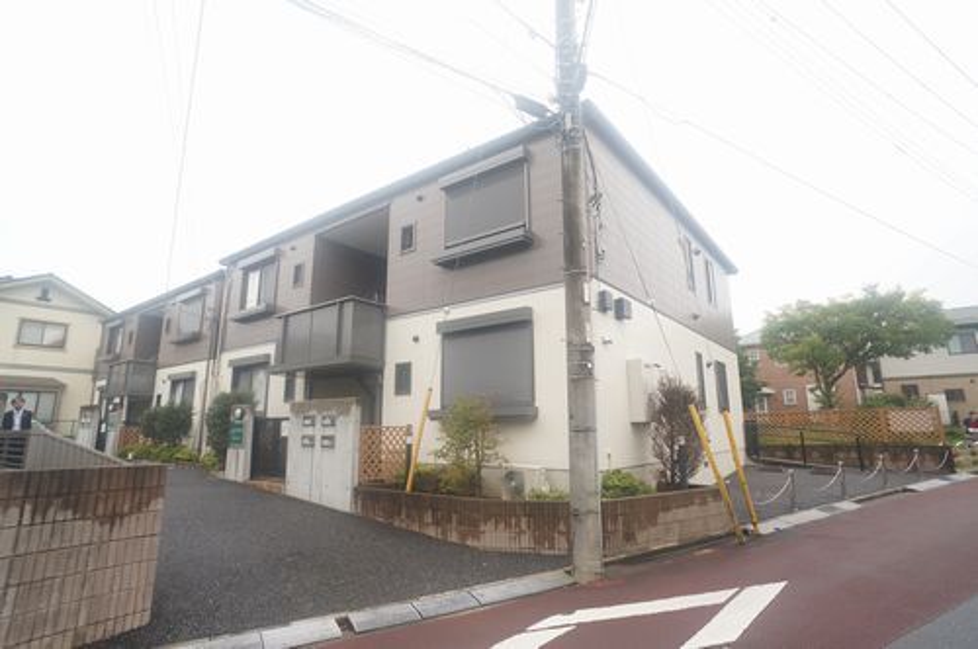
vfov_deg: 53.0
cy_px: 324
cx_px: 489
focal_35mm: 24
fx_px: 651
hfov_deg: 73.8
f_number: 5
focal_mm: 16
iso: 100
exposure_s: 1/80
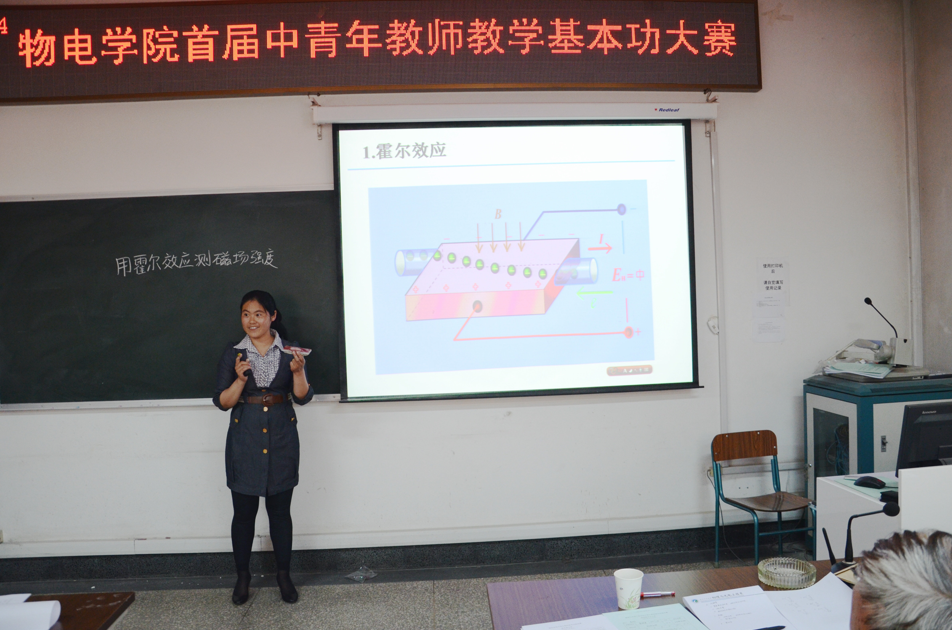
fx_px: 739
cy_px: 317
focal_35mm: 28
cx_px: 482
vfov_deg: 46.2
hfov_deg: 65.6
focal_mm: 18
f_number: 3.5
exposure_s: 1/160
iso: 1000
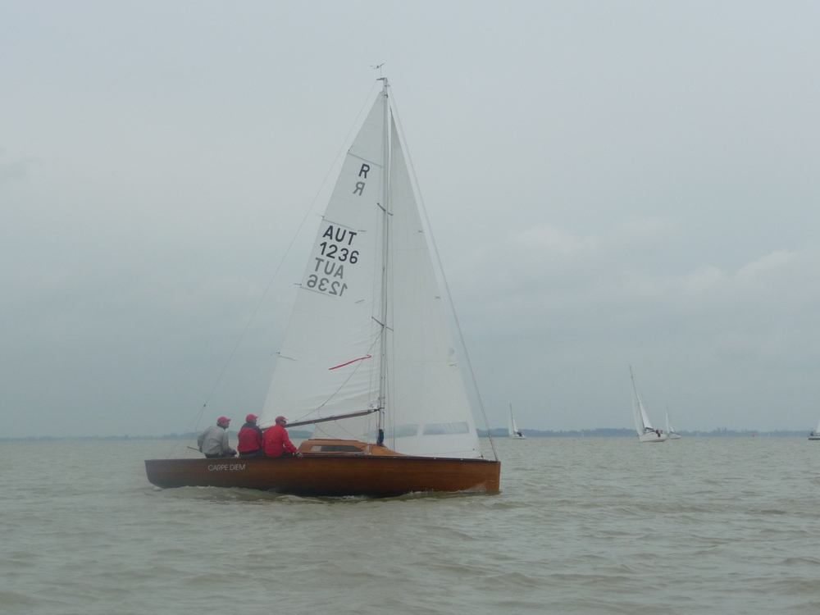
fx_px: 1895
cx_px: 410
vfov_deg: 18.4
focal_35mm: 80
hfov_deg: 24.4
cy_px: 308
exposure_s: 1/500
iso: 160
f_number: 4.6
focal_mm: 12.2
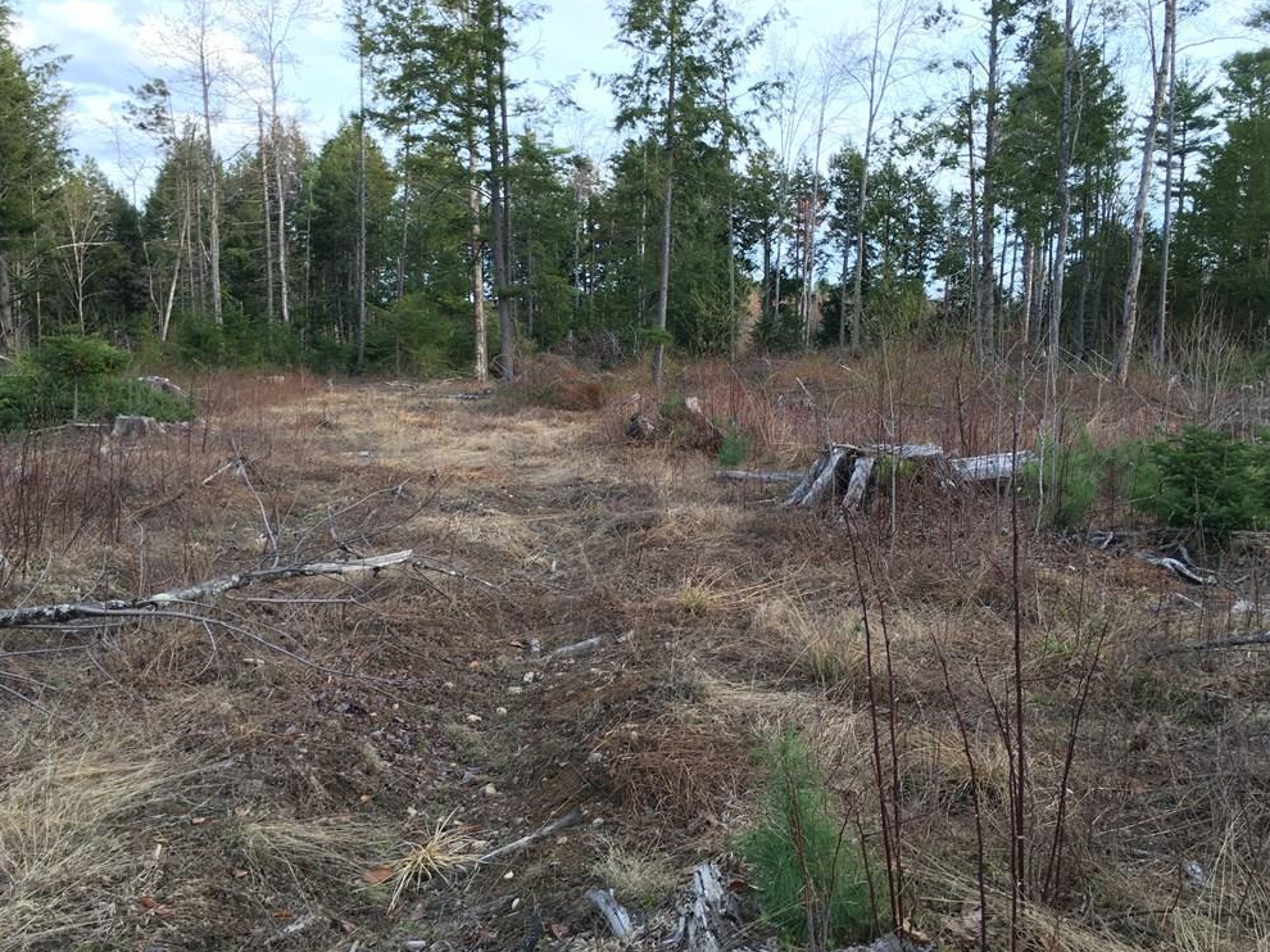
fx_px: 1100
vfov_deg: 46.8
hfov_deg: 60.0
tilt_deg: -7.0
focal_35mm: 30
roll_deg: +0.6
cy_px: 486
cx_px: 623
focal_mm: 4.15
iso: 32
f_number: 2.2
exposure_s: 1/120
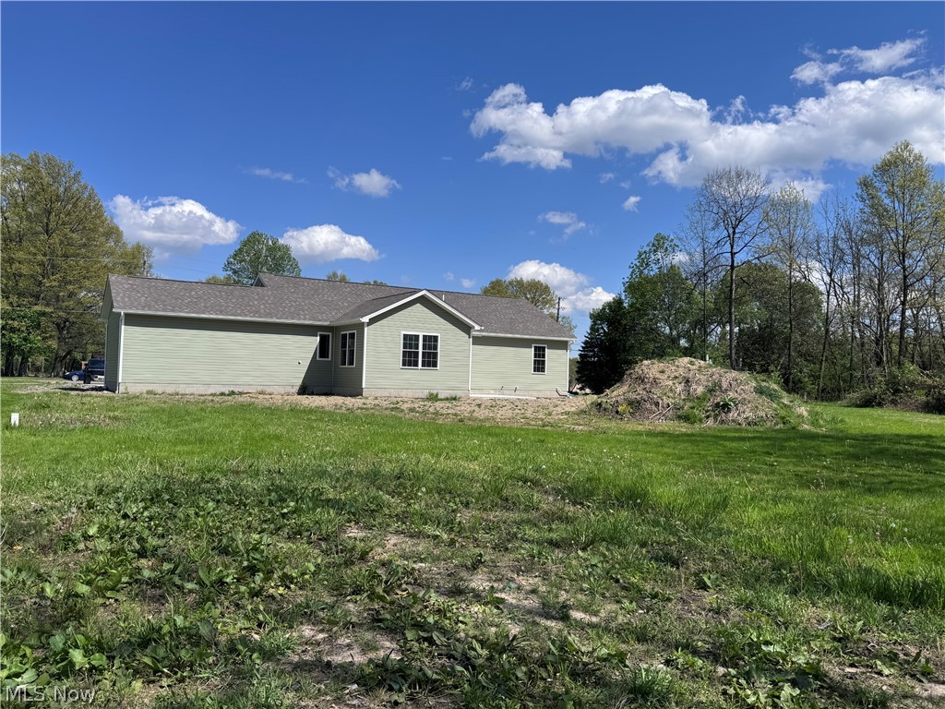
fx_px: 655
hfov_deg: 71.6
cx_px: 472
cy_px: 354
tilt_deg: +0.7
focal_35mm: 24
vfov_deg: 56.8
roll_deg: +0.2
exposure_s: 1/5814
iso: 80
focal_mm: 6.76
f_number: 1.78
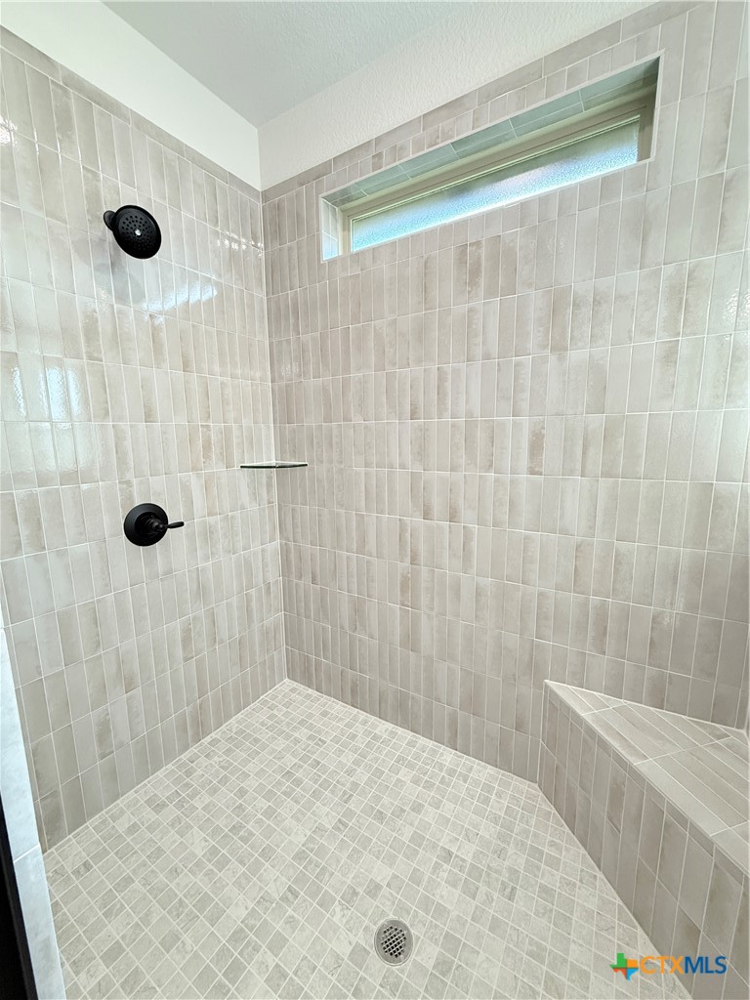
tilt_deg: -9.3
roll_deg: +0.2
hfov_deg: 85.7
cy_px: 500
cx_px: 375
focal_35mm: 14
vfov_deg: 102.1
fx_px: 404
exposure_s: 1/120
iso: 320
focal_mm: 2.22
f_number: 2.2
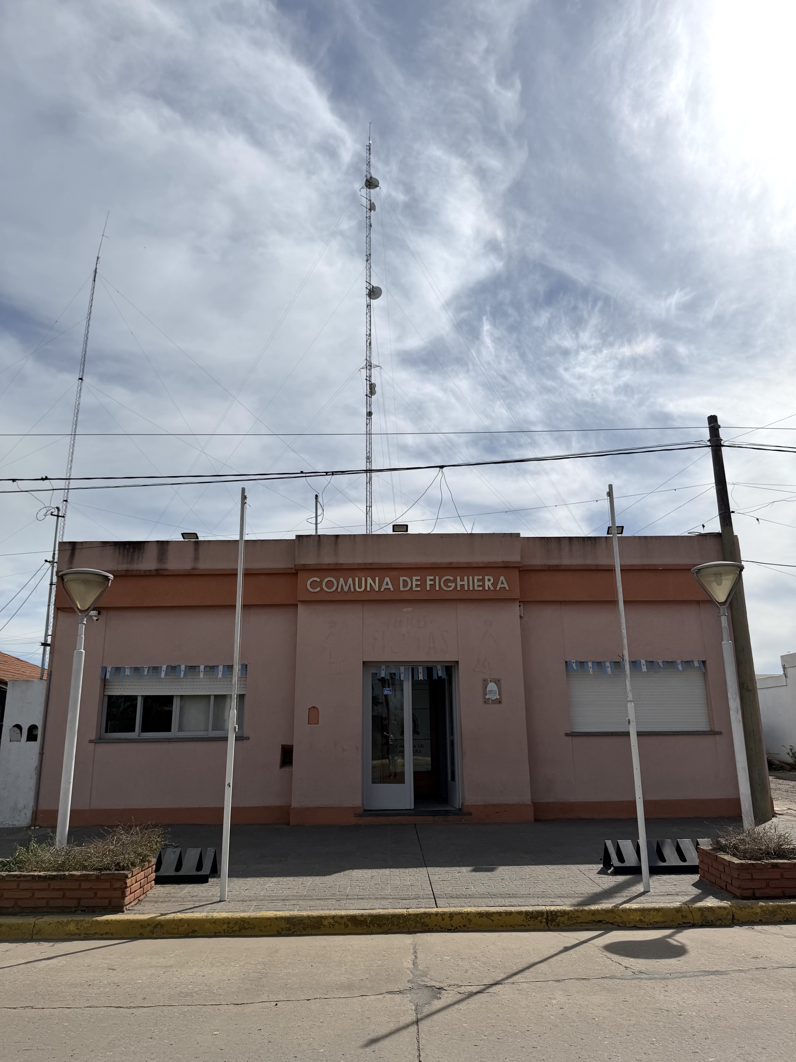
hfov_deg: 56.8
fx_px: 736
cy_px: 531
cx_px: 398
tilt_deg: +15.0
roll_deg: +0.7
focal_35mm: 24
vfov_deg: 71.6
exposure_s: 1/14286
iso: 80
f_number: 1.78
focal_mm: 6.76
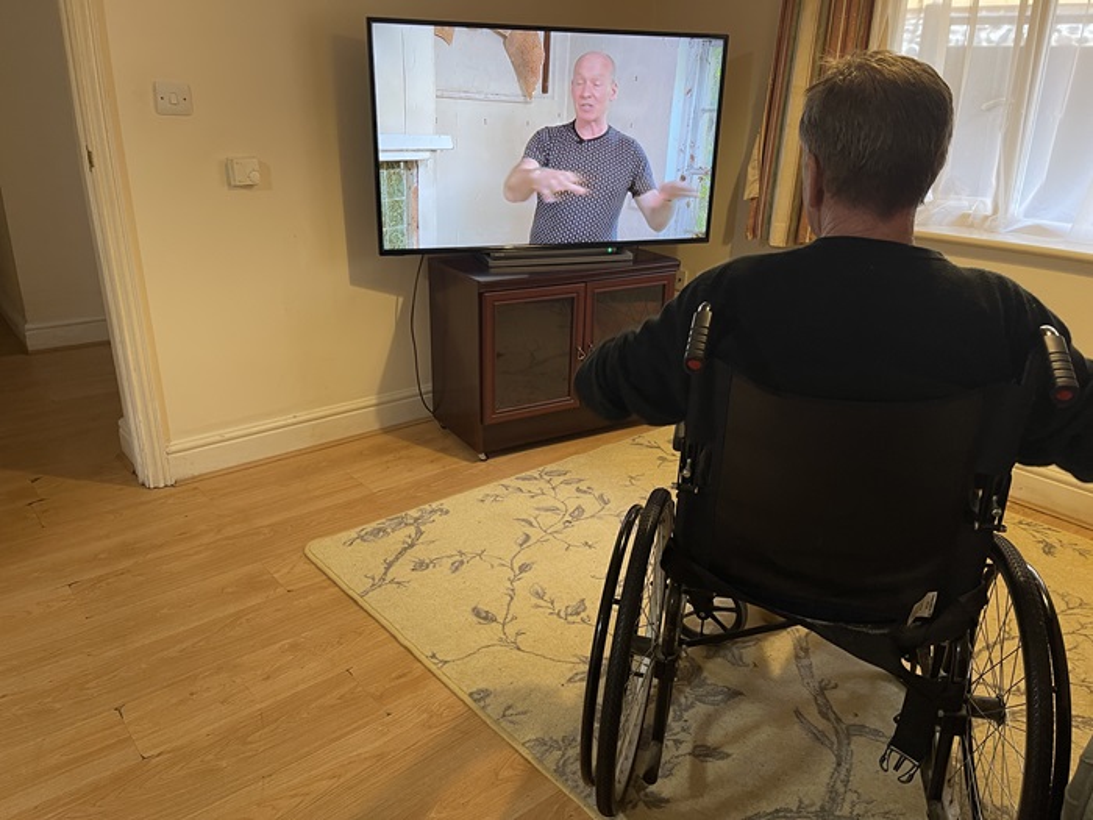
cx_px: 546
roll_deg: -1.5
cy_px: 410
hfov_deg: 69.4
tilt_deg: -22.1
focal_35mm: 25
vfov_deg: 54.9
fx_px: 789
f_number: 1.6
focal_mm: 5.1
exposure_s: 1/50
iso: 160
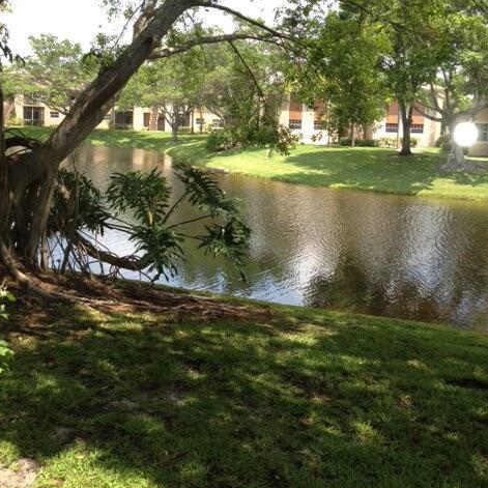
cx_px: 240
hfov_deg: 40.0
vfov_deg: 39.9
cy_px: 198
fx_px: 670
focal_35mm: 42
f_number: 2.4
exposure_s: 1/431
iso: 80
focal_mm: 4.28
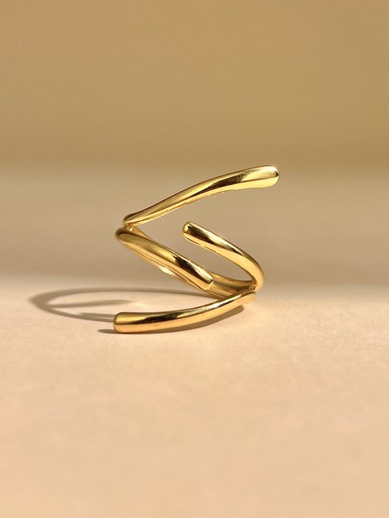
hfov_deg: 51.4
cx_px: 191
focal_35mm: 27
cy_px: 250
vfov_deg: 65.3
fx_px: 404
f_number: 1.5
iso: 50
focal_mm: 5.7
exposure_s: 1/558
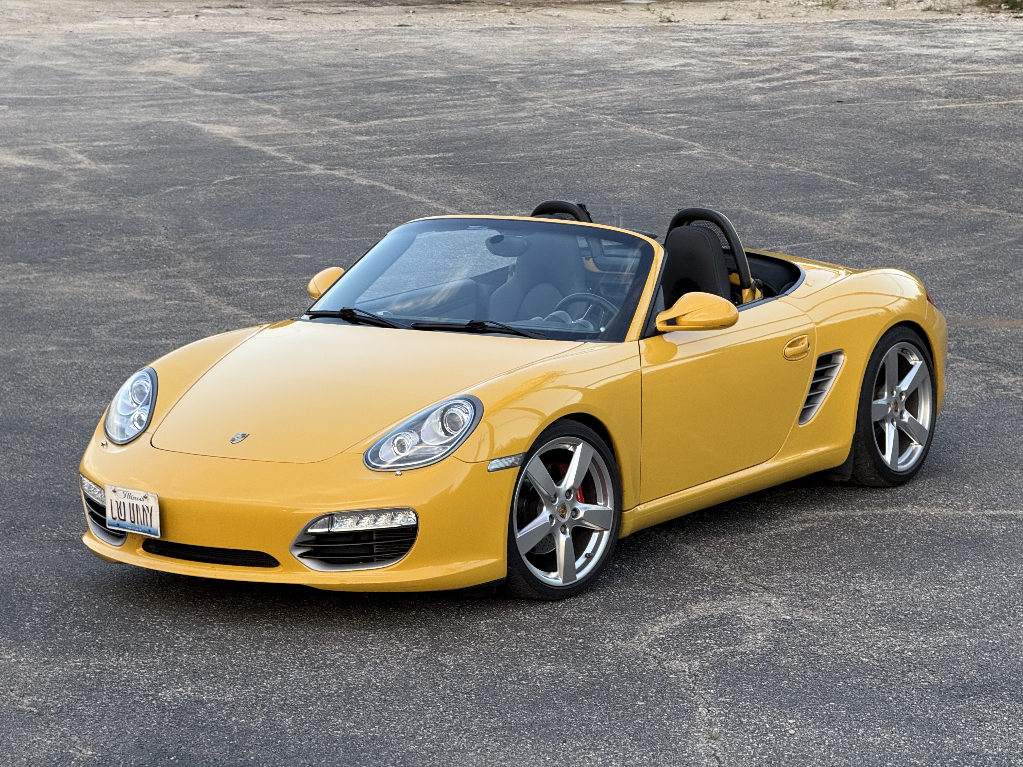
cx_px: 512
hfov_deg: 16.4
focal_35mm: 120
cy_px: 384
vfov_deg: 12.3
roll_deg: -0.7
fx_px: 3546
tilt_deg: -9.6
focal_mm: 15.66
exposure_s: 1/99
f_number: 2.8
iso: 125
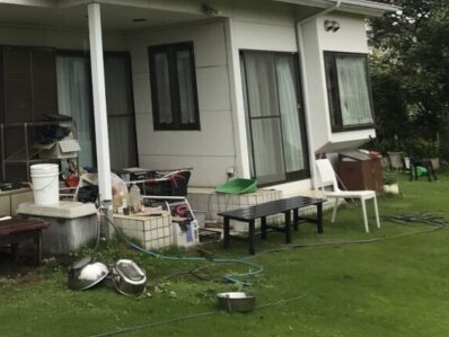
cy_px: 18
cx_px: 35
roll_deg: +2.3
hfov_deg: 33.4
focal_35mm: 54
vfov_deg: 26.0
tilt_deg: +8.9
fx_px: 701
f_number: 1.8
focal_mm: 3.99
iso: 20
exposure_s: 1/449
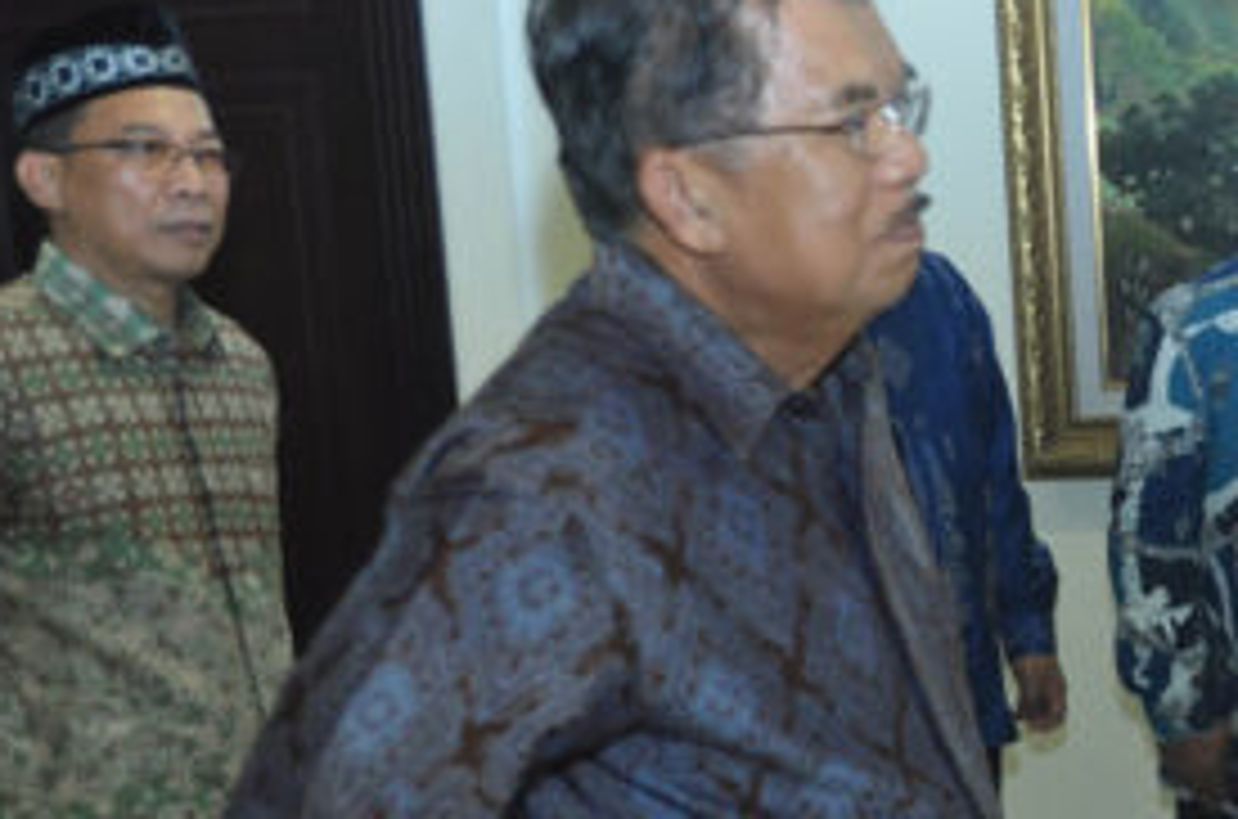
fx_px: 4495
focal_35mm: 131
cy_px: 608
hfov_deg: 15.3
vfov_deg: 10.4
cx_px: 1306
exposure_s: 1/60
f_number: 3.2
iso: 500
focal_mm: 32
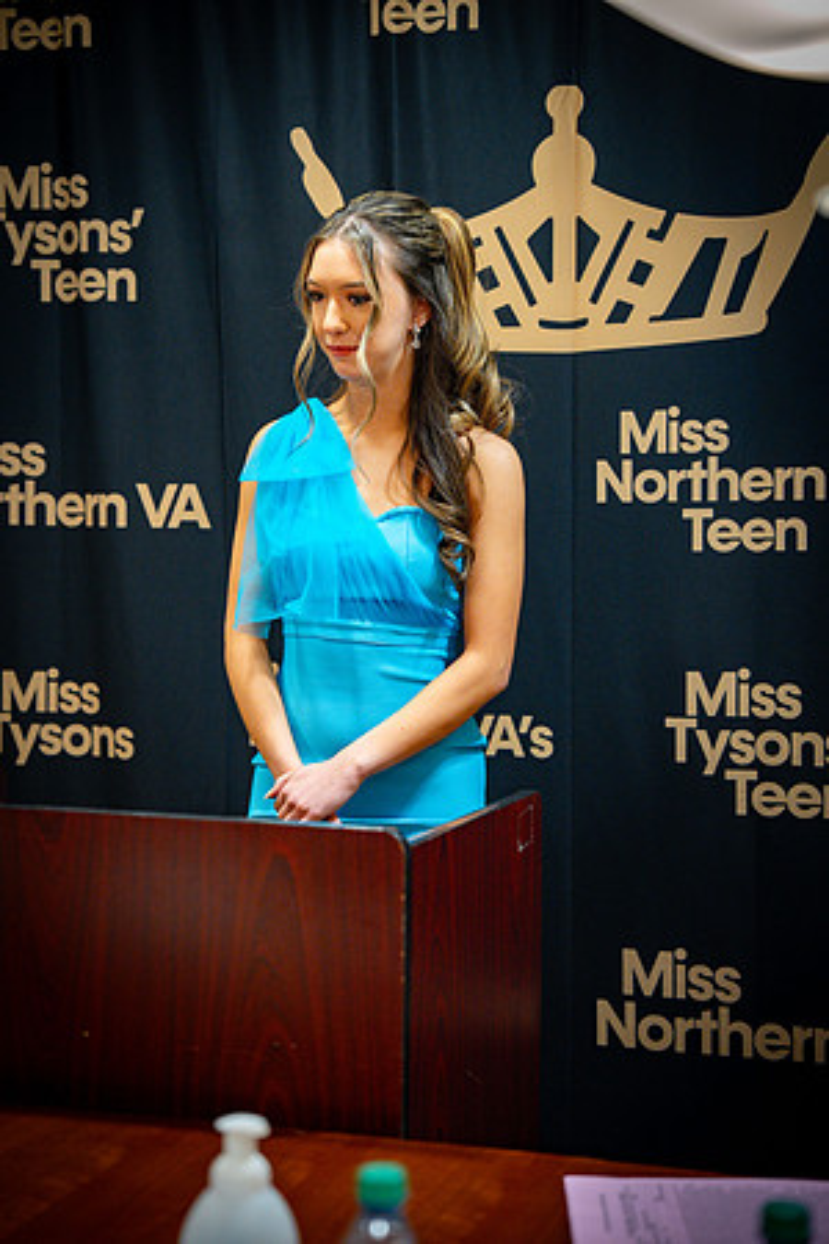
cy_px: 622
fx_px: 2418
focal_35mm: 70
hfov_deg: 19.5
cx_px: 414
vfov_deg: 28.8
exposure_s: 1/125
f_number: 2.8
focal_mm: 70
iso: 1600
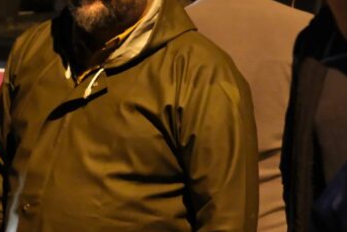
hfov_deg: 10.7
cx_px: -157
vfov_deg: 7.4
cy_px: 184
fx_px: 1784
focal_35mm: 185
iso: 10000
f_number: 4
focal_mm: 41.1
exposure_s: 1/30
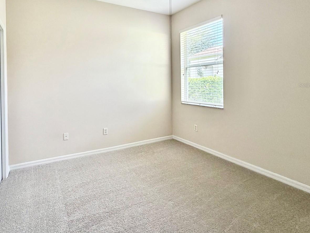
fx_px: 170
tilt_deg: -0.8
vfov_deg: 67.5
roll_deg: +0.6
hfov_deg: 82.8
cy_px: 85
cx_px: 113
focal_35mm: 19
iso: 200
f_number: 2.2
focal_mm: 2.22
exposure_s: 1/121
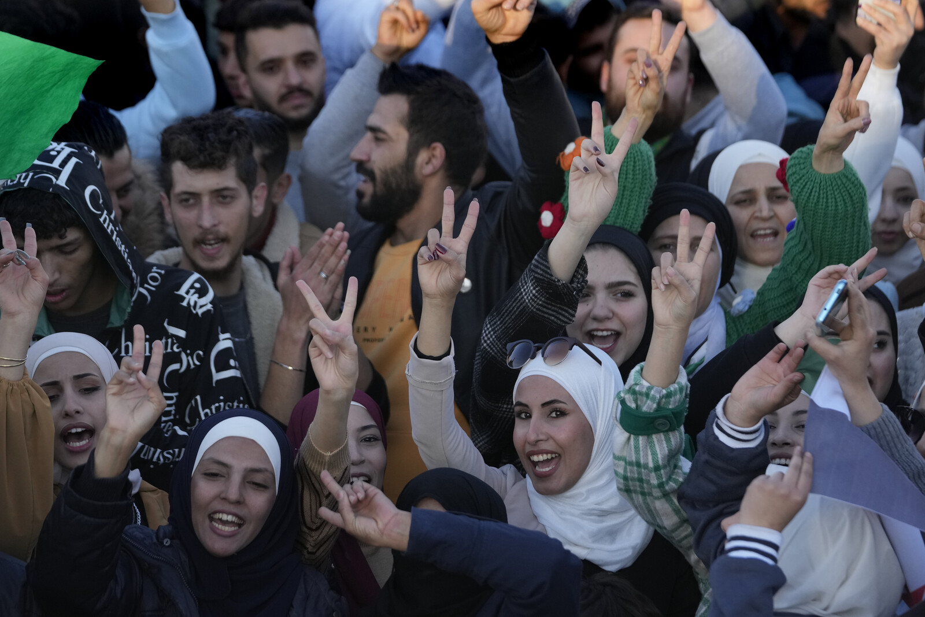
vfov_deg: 10.4
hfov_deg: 15.5
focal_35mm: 132
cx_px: 462
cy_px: 308
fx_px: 3392
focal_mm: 132
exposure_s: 1/2000
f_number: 4
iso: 1000
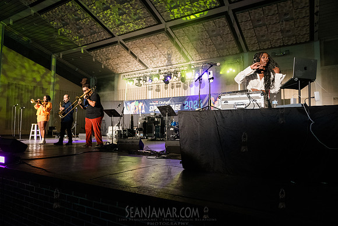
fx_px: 225
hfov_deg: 73.7
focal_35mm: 24
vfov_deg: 53.2
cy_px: 113
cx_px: 169
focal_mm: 24
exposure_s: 1/160
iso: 5000
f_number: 3.2
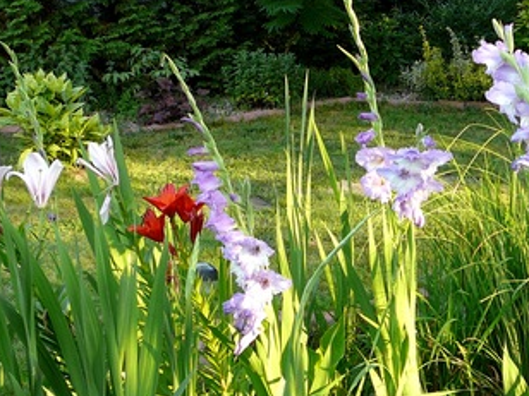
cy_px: 250
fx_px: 764
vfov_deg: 29.0
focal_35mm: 50
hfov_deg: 38.2
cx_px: 289
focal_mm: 5.2
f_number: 2.8
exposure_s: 1/100
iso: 80
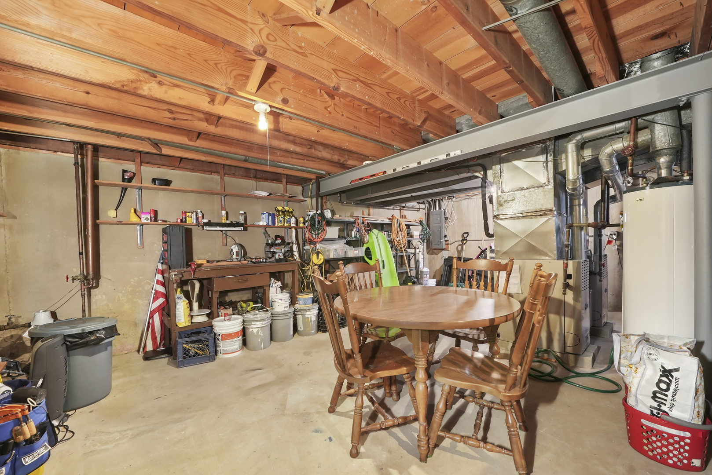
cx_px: 356
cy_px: 238
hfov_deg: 108.3
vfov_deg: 85.5
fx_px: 257
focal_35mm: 13
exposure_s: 1.6
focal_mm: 13
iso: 2500
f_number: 11
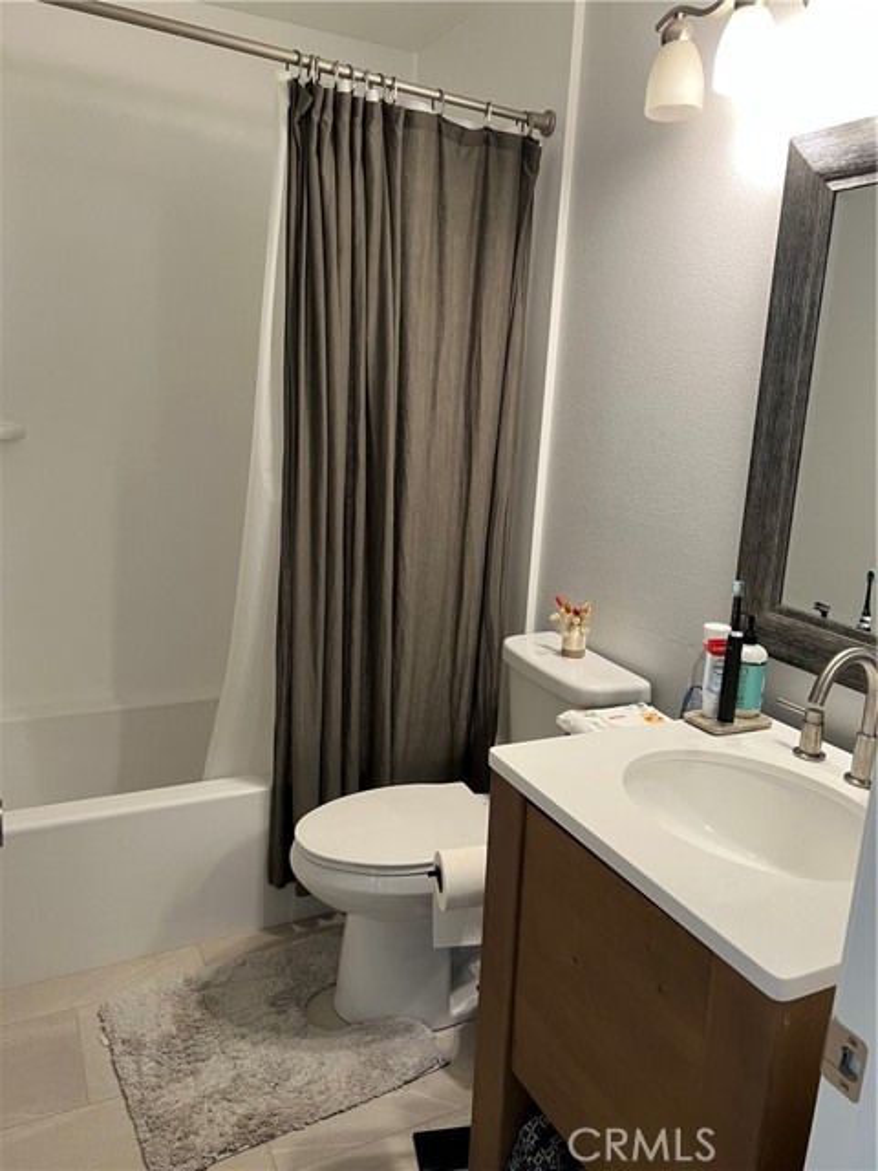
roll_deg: -3.6
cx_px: 439
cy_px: 586
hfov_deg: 53.1
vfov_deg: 67.3
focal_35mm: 26
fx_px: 879
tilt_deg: -11.8
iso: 100
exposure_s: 1/60
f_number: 1.5
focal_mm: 5.7
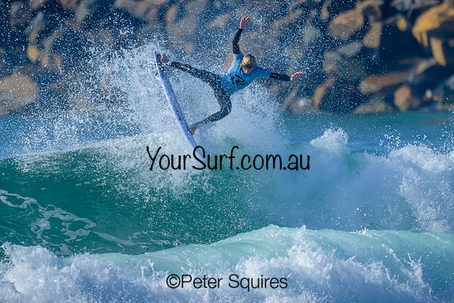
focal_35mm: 1098
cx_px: 205
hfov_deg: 1.9
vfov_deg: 1.3
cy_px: 133
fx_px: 13851
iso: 320
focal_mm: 800
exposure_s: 1/2000
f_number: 6.3
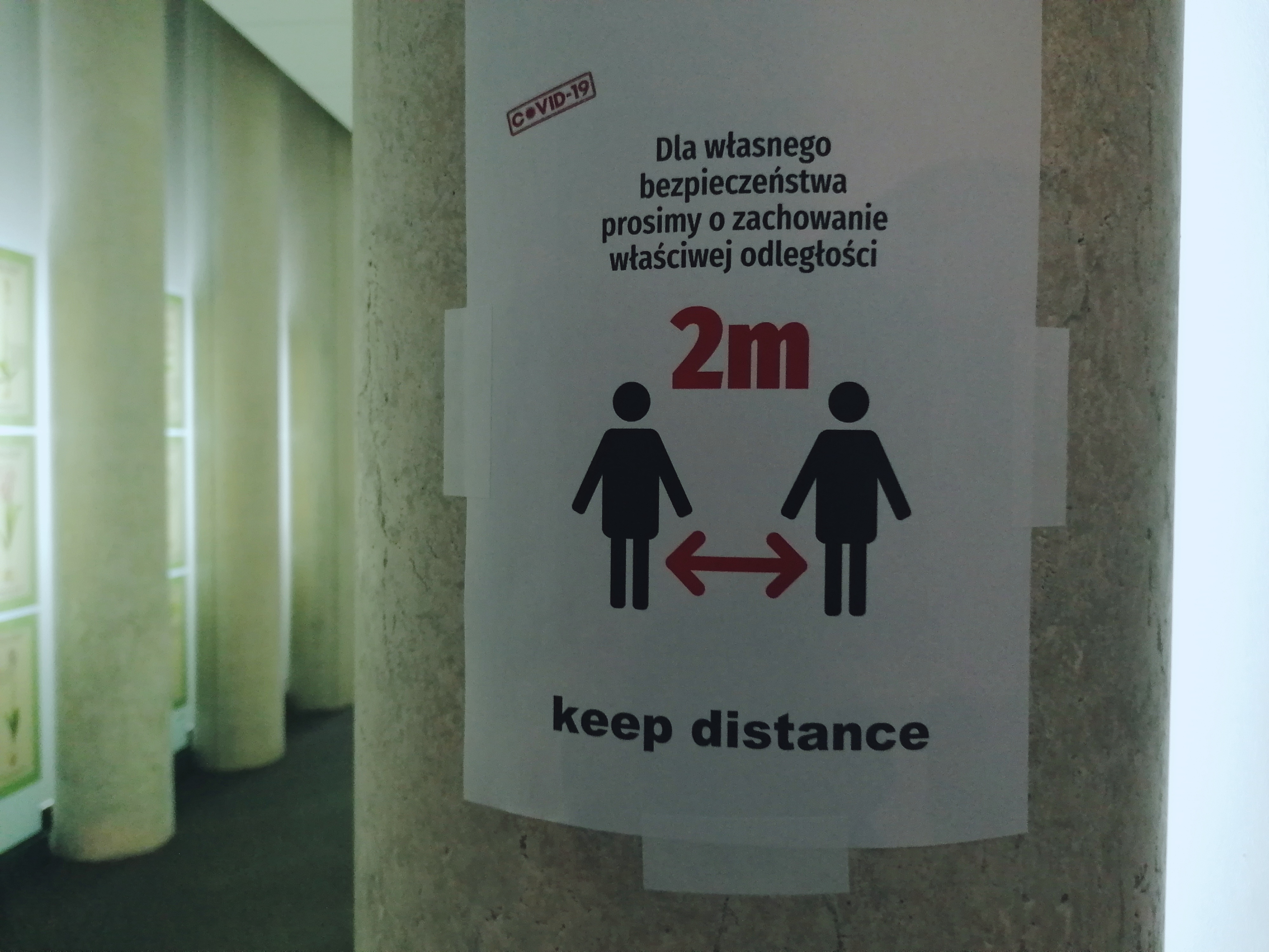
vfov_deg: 51.4
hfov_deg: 65.3
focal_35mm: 27
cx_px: 634
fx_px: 990
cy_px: 476
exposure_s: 1/33.3
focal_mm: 4.75
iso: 320
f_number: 1.8
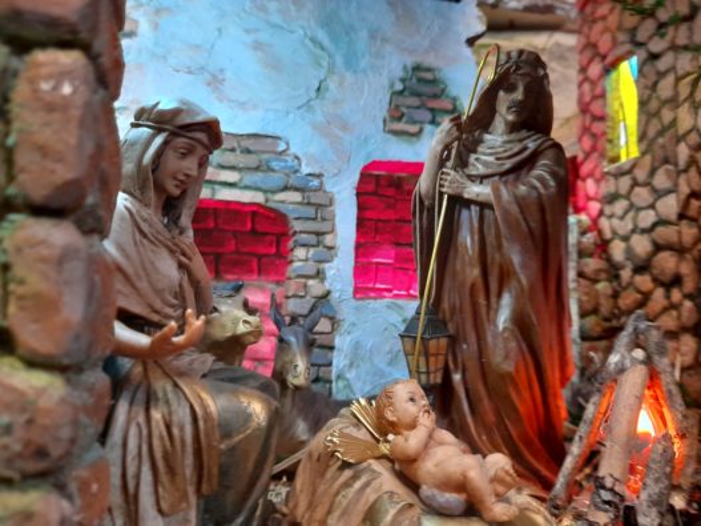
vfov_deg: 54.9
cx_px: 350
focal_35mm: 25
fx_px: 506
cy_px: 263
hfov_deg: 69.4
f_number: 2
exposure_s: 1/25
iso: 640
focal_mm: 4.6
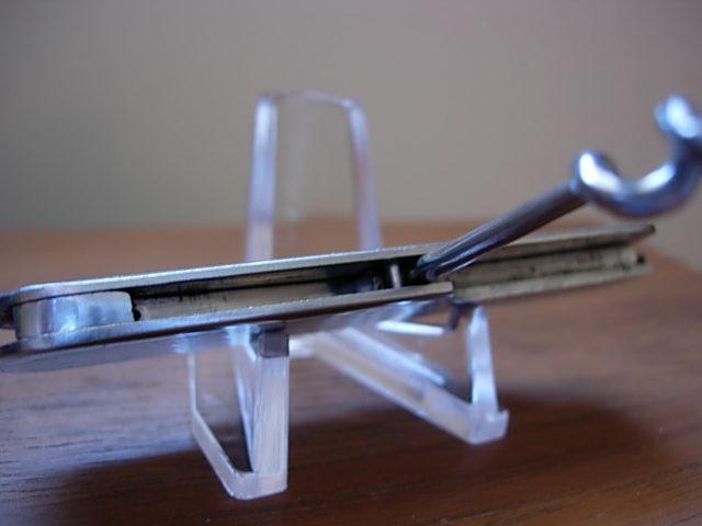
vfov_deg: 37.7
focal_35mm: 38
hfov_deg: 49.0
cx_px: 351
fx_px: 771
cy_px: 263
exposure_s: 1/4.8
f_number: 2.8
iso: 64
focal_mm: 7.8
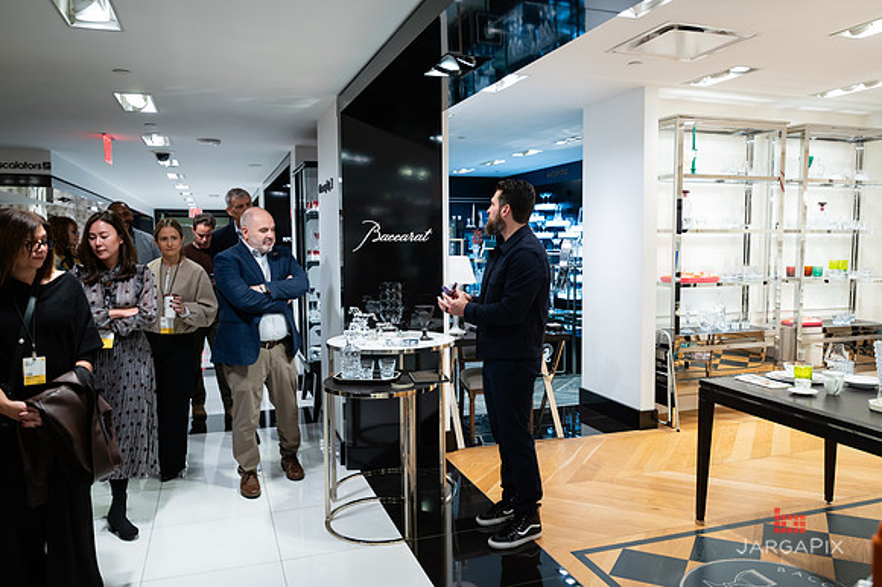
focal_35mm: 28
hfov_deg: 65.0
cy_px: 281
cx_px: 459
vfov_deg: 46.0
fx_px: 692
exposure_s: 1/160
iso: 640
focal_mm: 27
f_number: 3.2
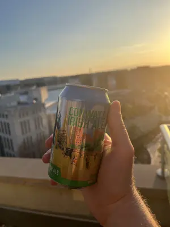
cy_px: 114
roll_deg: +5.9
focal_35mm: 26
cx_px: 85
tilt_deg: -13.8
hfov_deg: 53.1
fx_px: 170
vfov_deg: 67.3
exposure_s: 1/2358
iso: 50
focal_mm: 5.1
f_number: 1.6
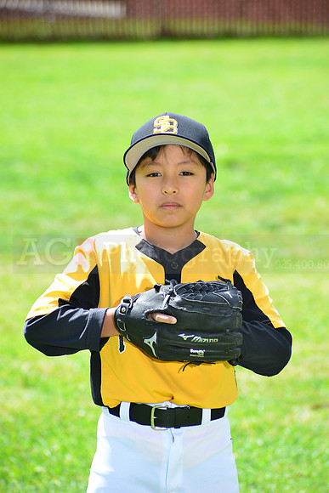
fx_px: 2740
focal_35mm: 200
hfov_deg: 6.9
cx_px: 164
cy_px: 246
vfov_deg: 10.3
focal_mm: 200
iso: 200
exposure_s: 1/200
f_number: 8
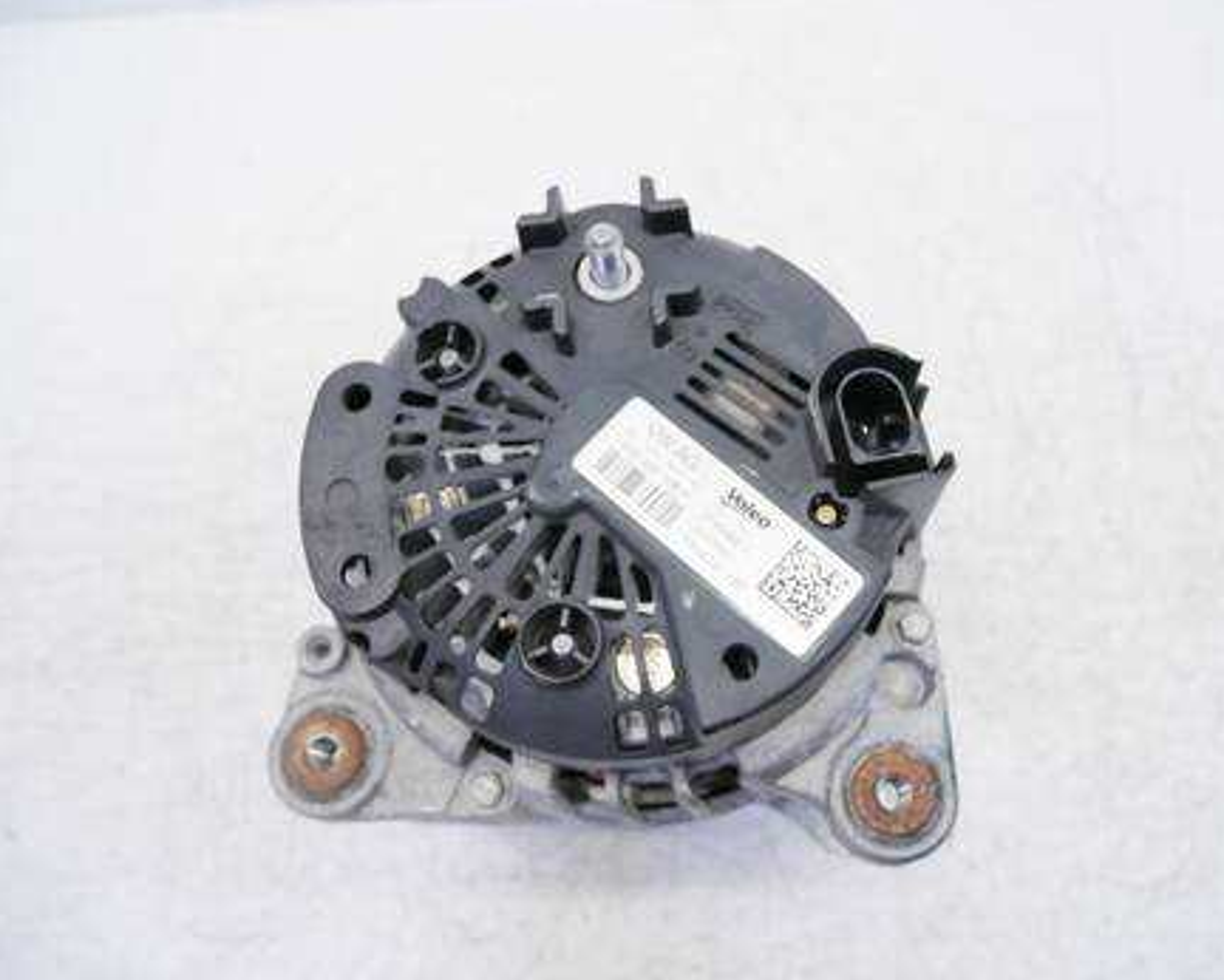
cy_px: 496
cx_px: 669
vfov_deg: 55.0
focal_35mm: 26
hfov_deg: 65.9
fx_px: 942
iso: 250
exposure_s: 1/60
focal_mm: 12
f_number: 3.5
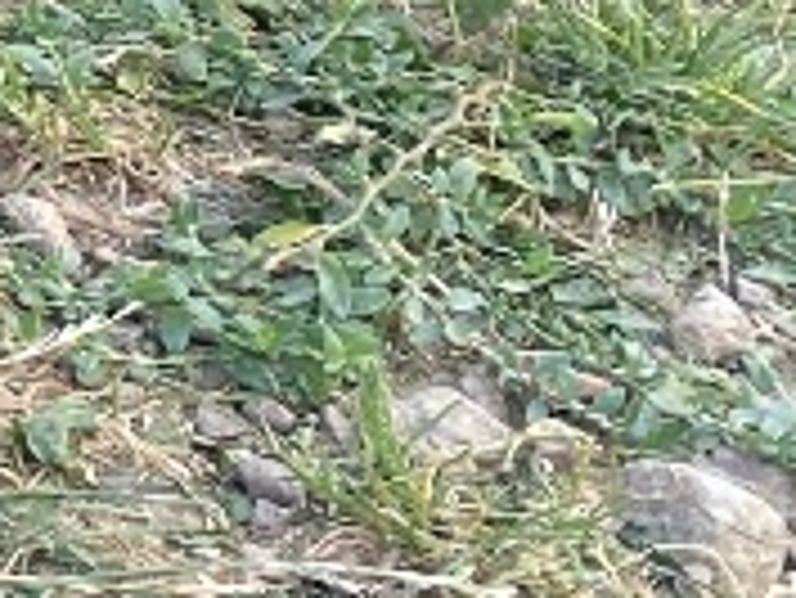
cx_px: -1835
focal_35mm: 176
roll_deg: -1.6
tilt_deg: -24.2
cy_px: -351
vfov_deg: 8.2
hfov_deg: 8.6
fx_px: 4050
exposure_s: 1/161
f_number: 1.8
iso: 32
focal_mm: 4.25
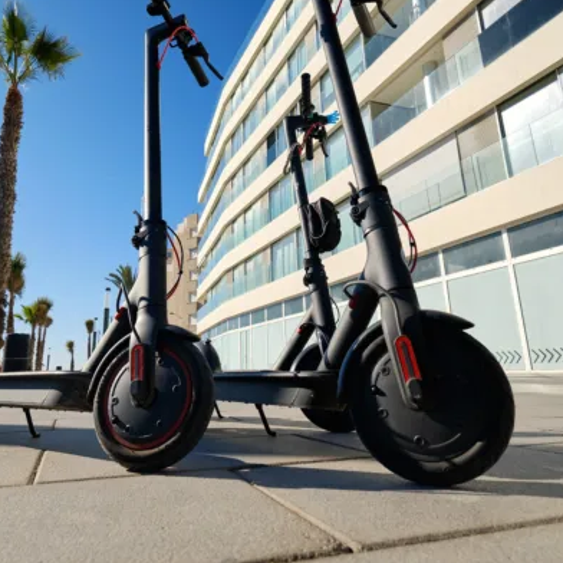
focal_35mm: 25
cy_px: 237
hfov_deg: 62.5
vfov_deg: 62.6
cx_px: 233
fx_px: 460
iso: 200
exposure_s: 1/680
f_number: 4
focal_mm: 10
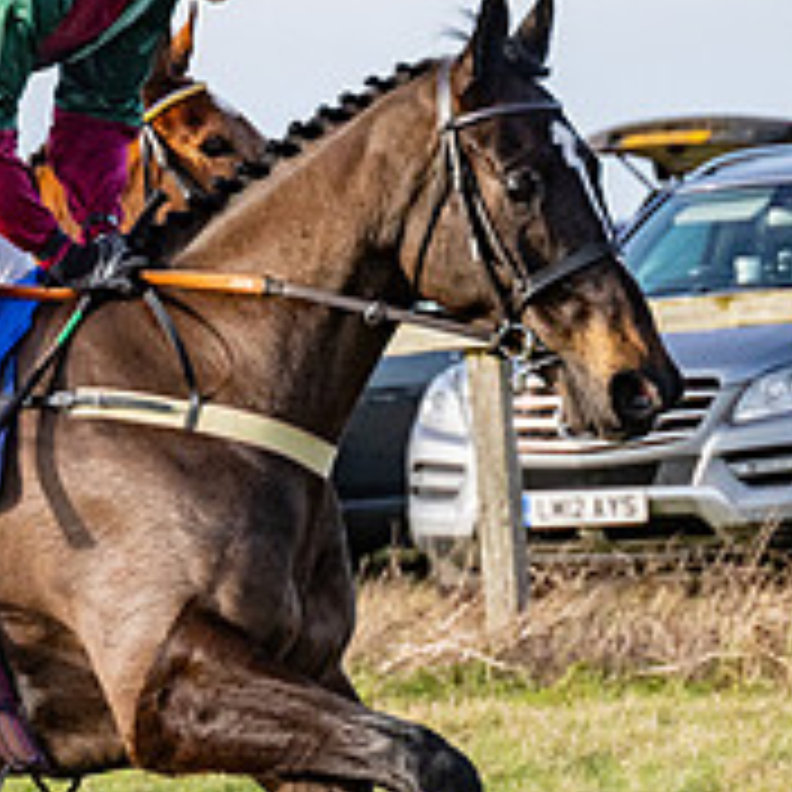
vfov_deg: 4.6
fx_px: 9759
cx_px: -649
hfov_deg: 4.6
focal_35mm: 377
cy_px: 592
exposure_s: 1/6400
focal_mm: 98
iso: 800
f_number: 4
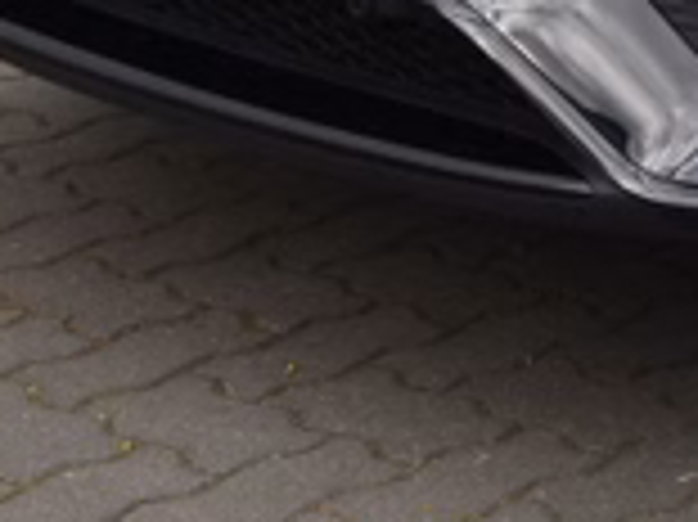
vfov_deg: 7.9
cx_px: 1369
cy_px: -536
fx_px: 3586
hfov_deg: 10.3
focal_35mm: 178
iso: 250
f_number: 10
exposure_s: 1/60
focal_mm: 24
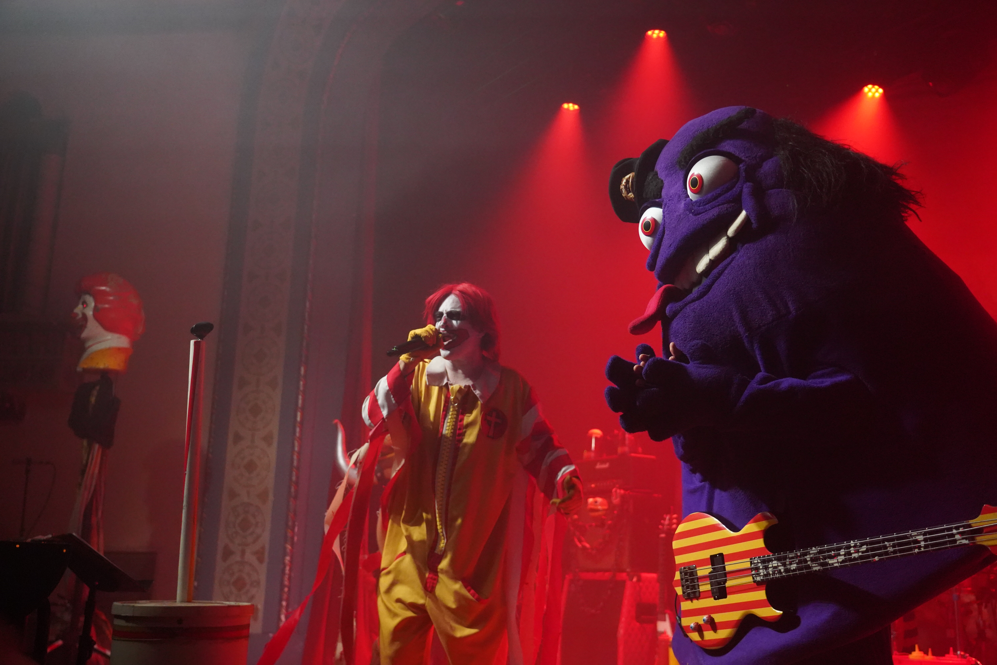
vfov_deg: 34.2
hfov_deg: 49.6
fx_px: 1080
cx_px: 498
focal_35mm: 39
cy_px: 332
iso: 10000
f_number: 4
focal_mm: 39
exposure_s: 1/160
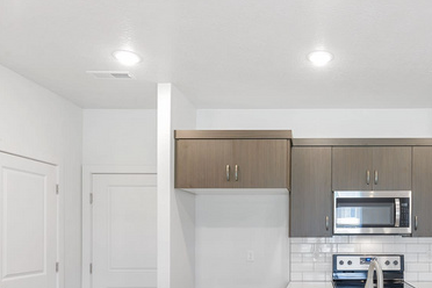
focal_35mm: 31
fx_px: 372
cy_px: 235
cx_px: 314
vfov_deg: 40.4
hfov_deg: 57.8
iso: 31
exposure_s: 1.3
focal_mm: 18
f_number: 8
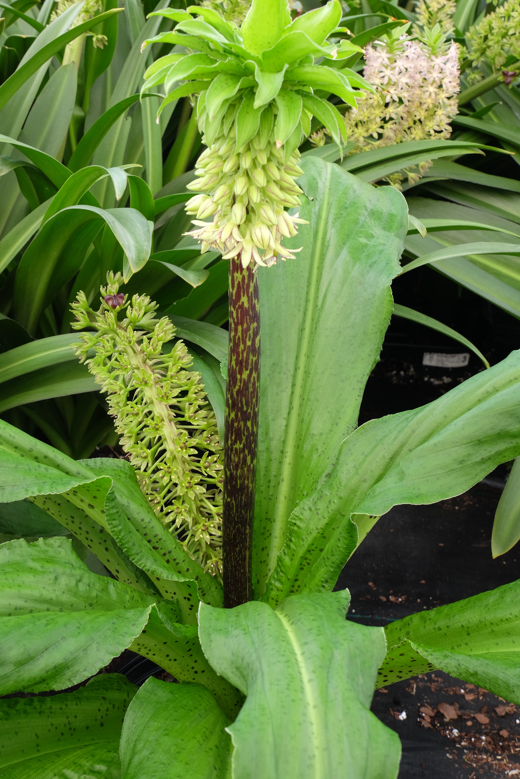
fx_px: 1127
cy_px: 390
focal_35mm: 52
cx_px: 260
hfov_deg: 26.0
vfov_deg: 38.2
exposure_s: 1/6.5
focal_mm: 34.5
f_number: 10
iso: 800
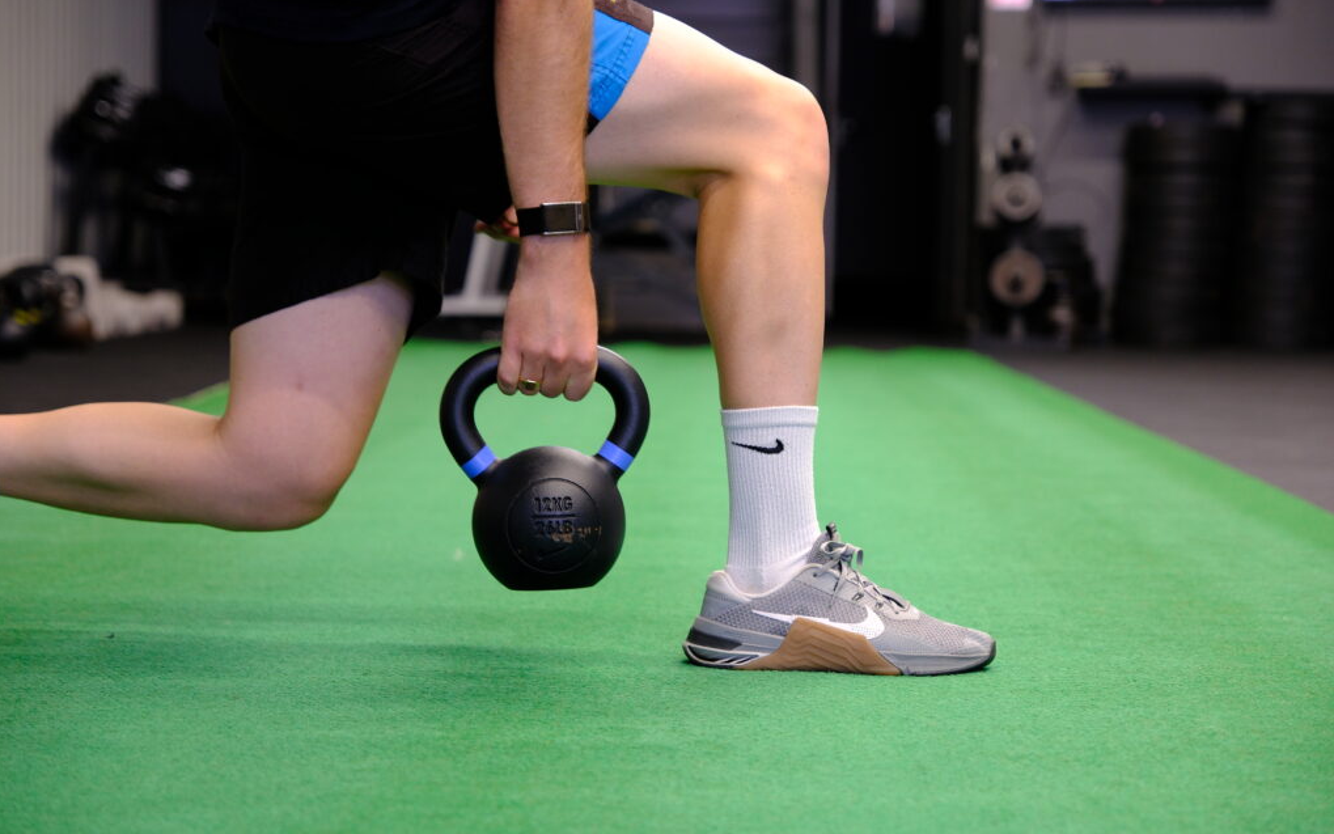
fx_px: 3090
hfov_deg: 24.4
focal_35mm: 85
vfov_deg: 15.4
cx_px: 665
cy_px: 391
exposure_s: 1/30
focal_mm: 55
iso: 640
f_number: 2.8
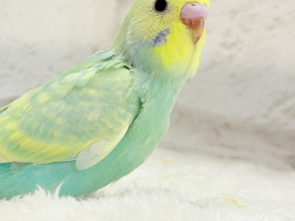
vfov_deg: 16.9
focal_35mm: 87
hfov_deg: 22.3
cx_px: 67
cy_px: 69
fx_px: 742
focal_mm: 5.96
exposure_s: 1/50
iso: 25
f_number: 1.6
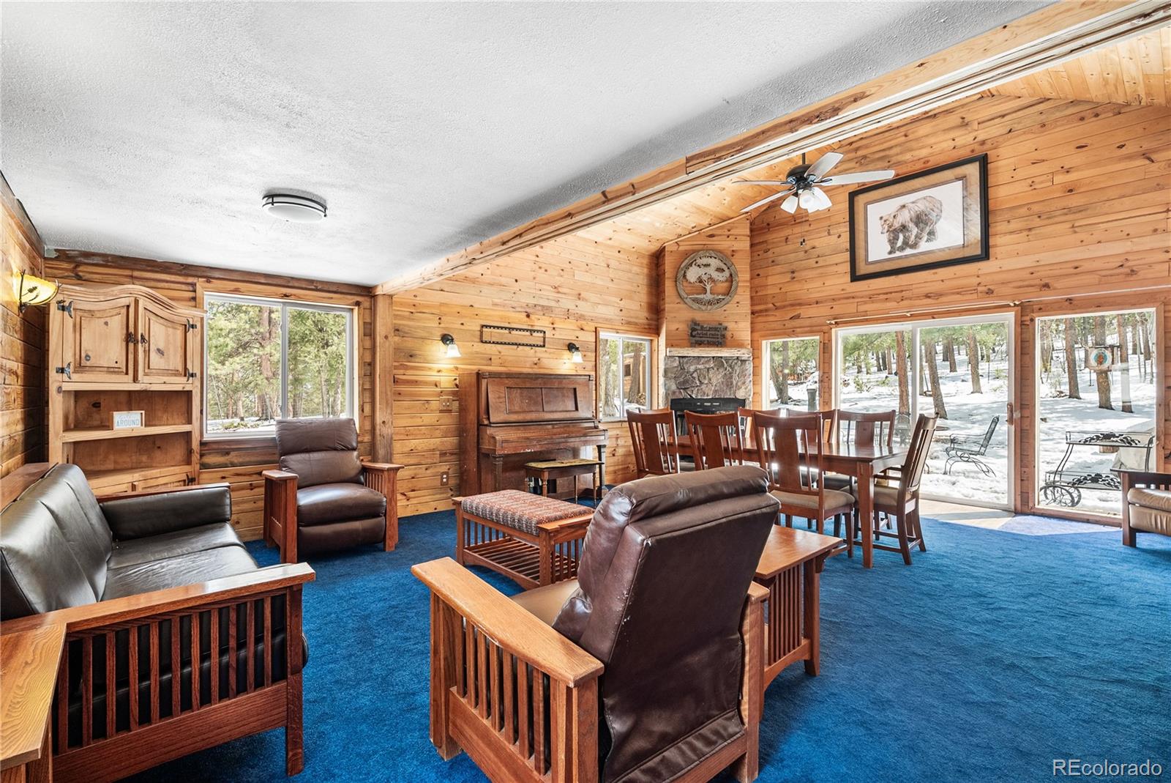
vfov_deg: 73.8
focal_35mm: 16
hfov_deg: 96.7
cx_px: 586
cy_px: 392
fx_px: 521
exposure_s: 1/200
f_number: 8
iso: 200
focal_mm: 16
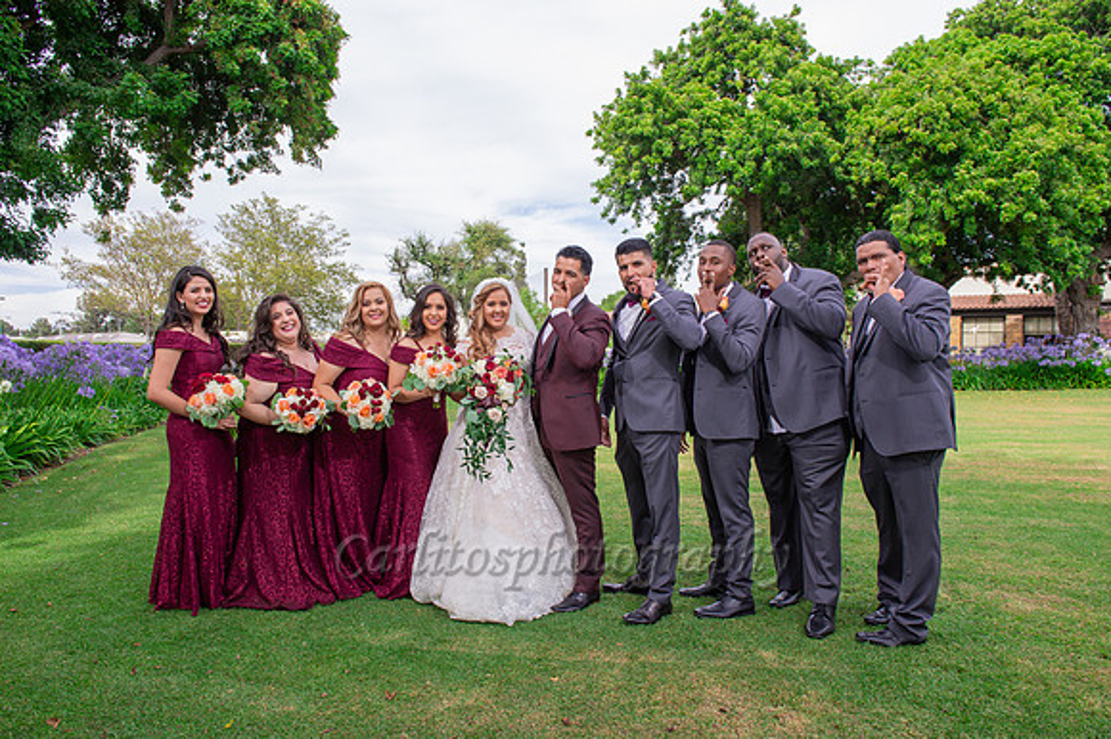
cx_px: 556
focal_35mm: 24
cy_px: 370
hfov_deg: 73.8
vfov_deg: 53.1
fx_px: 740
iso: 400
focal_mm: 24
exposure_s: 1/250
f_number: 7.1
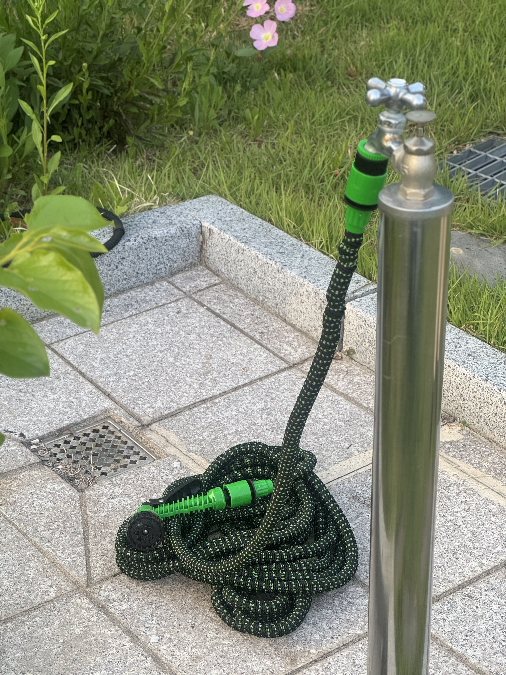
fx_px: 1501
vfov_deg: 25.3
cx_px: 253
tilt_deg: -26.7
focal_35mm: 77
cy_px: 338
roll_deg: -2.7
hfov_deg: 19.1
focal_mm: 9
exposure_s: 1/99
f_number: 2.8
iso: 160
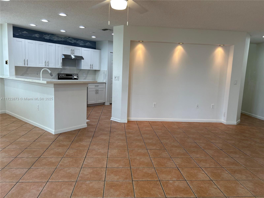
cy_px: 99
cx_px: 132
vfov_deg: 53.1
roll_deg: -2.3
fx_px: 198
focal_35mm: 26
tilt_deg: -7.8
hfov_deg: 67.3
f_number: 1.5
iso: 50
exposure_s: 1/120
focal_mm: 5.7
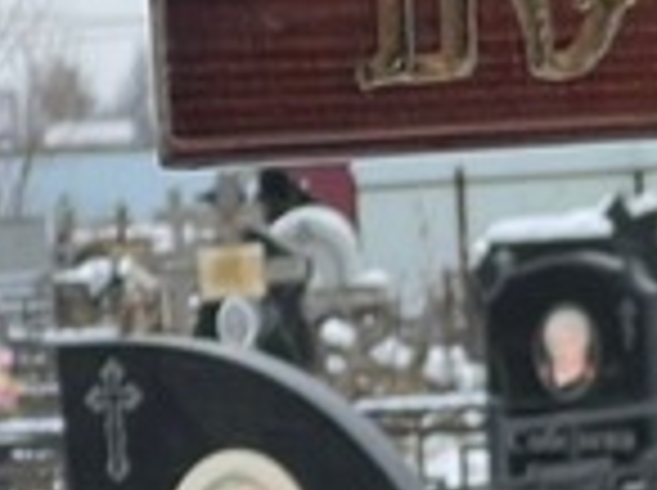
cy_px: 656
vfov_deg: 3.5
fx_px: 7996
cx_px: 1318
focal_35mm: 422
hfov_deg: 4.6
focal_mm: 9
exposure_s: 1/99
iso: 40
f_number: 2.8
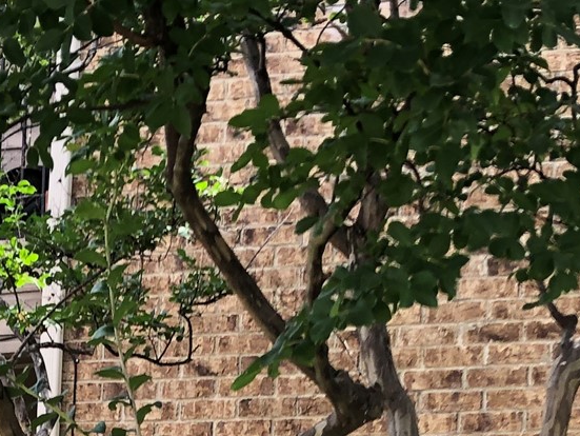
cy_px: 740
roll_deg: -2.2
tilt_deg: +1.8
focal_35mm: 104
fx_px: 1744
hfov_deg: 18.9
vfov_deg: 13.1
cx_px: 240
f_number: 1.8
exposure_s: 1/182
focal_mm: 3.99
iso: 20
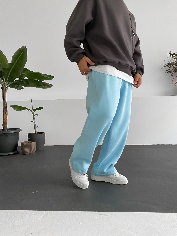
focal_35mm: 29
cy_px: 118
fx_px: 198
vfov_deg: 61.7
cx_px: 88
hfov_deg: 48.2
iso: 64
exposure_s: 1/90
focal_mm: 3
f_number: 1.8
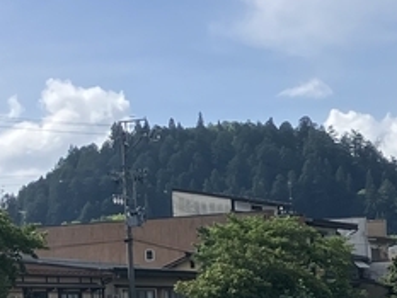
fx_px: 1652
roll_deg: +2.9
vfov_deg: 10.2
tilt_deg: -0.6
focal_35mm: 144
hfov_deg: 13.3
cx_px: 501
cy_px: 349
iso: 32
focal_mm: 3.99
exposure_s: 1/2703
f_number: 1.8
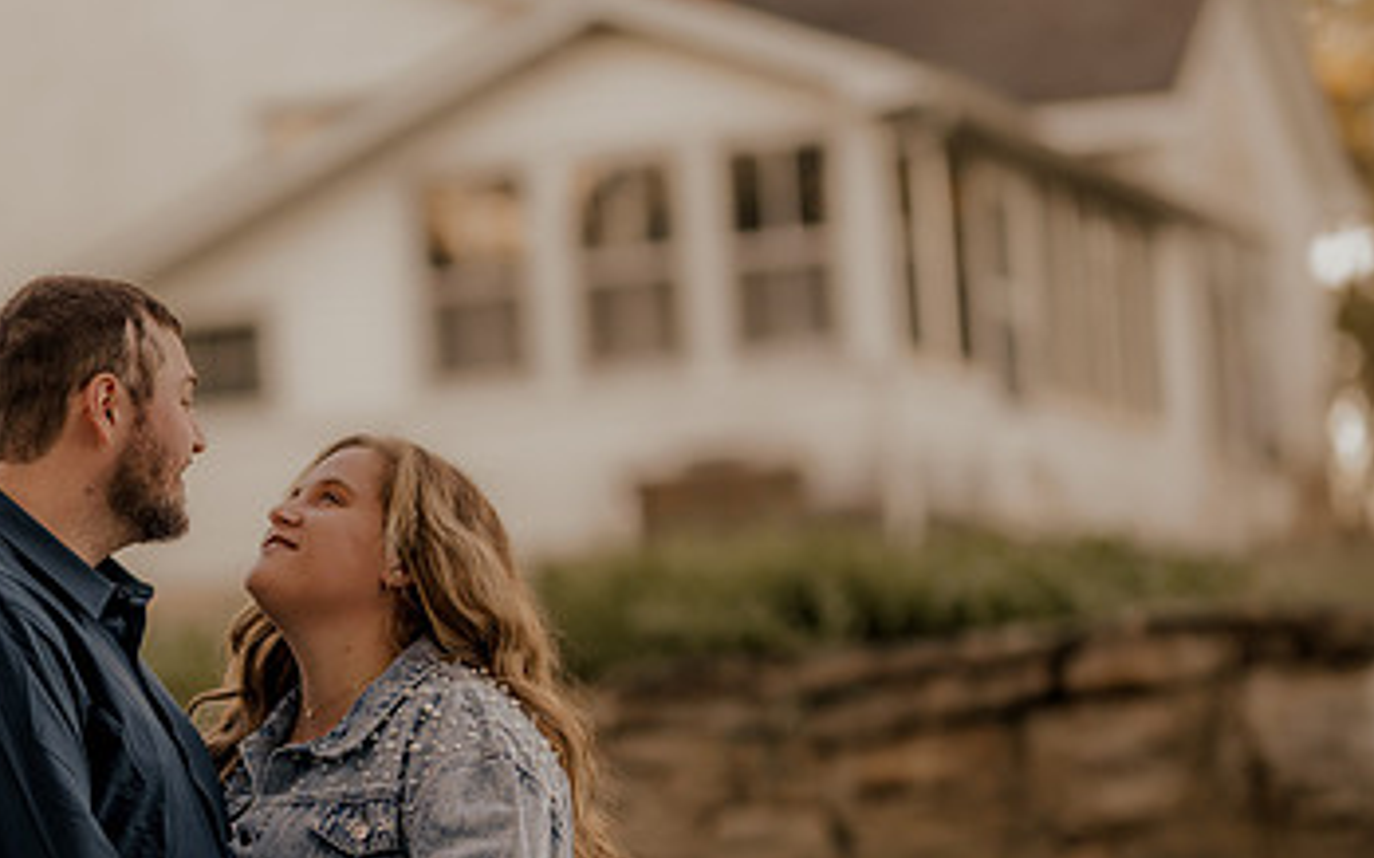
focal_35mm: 144
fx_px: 5391
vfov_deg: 9.1
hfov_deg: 14.5
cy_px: 677
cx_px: 449
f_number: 1.4
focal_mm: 85
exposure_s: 1/100
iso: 50
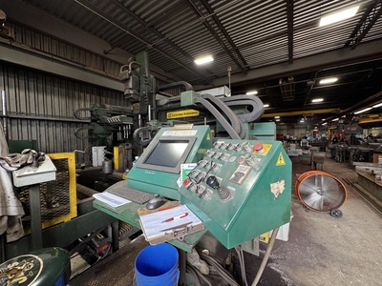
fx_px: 154
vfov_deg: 85.7
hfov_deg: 102.1
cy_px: 143
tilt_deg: -2.9
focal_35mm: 14
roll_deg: +0.6
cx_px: 191
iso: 125
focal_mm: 2.22
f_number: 2.2
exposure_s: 1/99
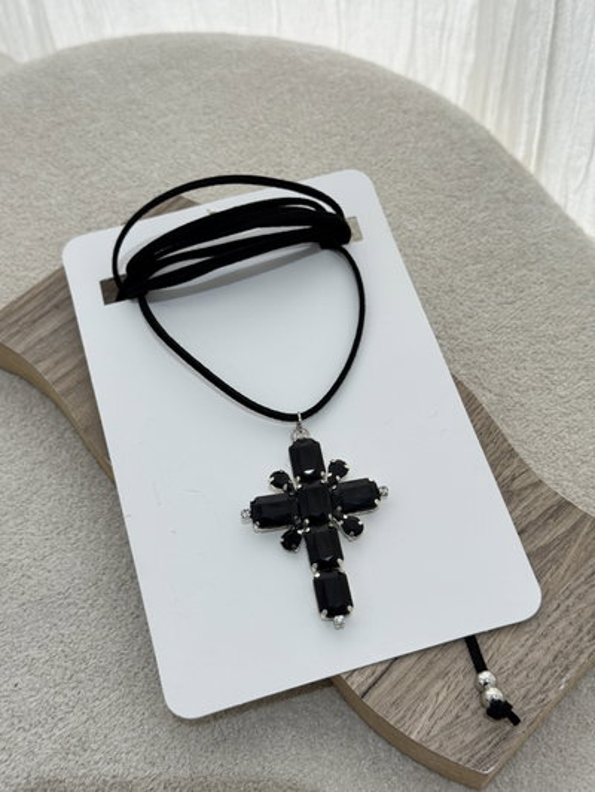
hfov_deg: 30.3
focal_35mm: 48
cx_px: 298
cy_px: 396
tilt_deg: -55.6
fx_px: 1100
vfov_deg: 39.6
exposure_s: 1/100
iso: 80
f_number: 1.78
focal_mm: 6.76
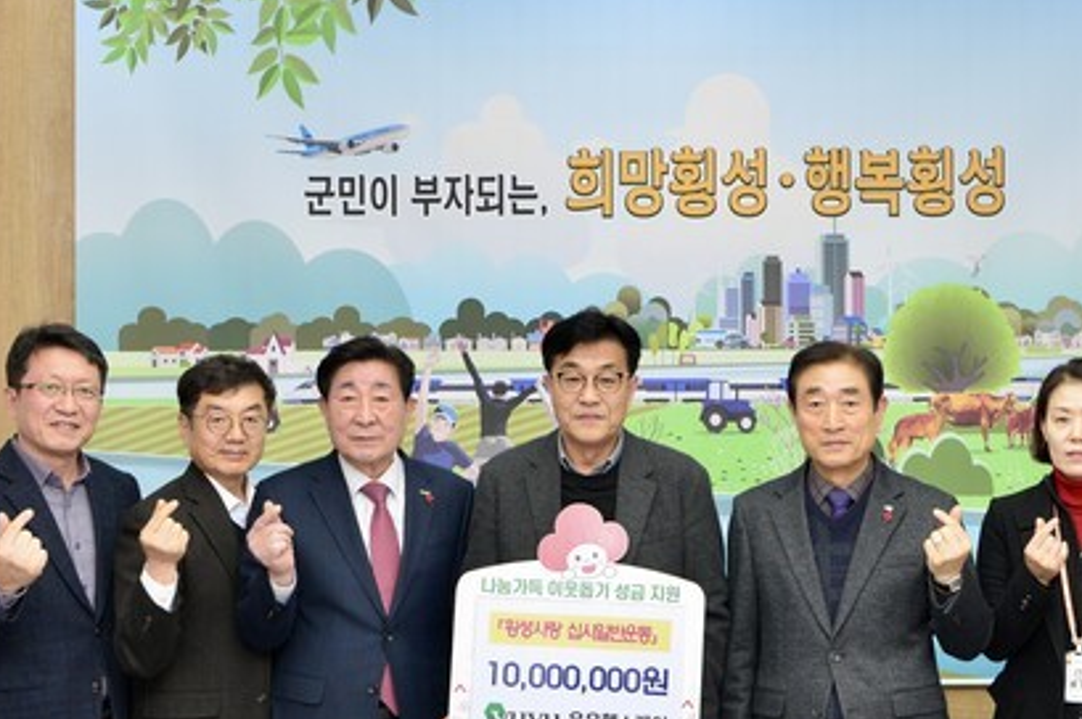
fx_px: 1411
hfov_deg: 41.8
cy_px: 473
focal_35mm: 47
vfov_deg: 28.4
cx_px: 632
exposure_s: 1/200
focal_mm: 32
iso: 1600
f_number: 6.3
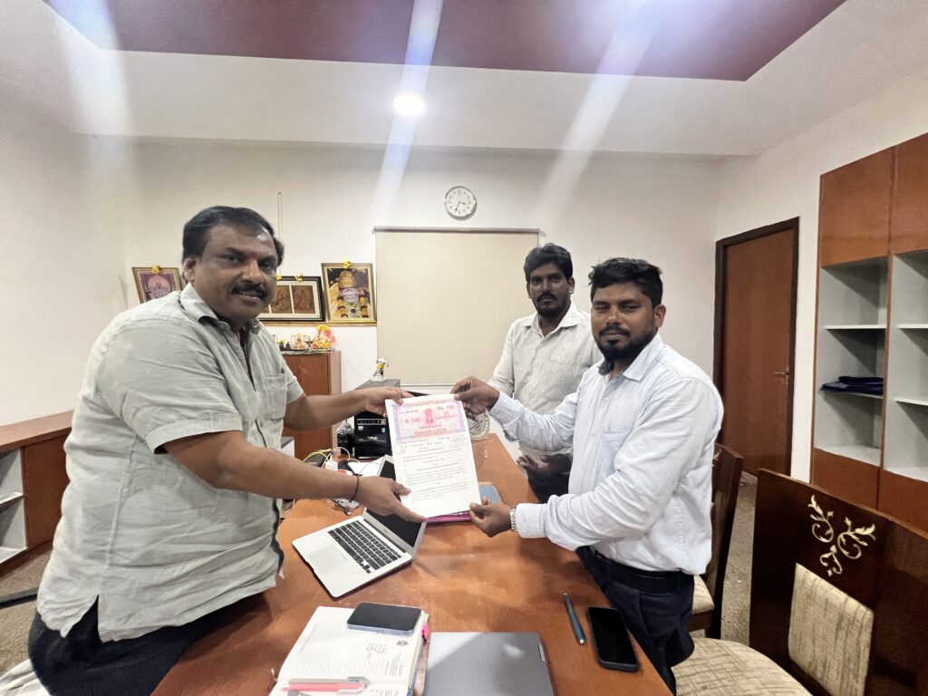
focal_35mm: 13
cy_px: 348
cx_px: 464
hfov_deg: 106.2
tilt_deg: -2.7
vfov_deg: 89.9
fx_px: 349
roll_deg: +0.4
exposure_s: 1/74
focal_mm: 1.57
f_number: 1.8
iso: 250
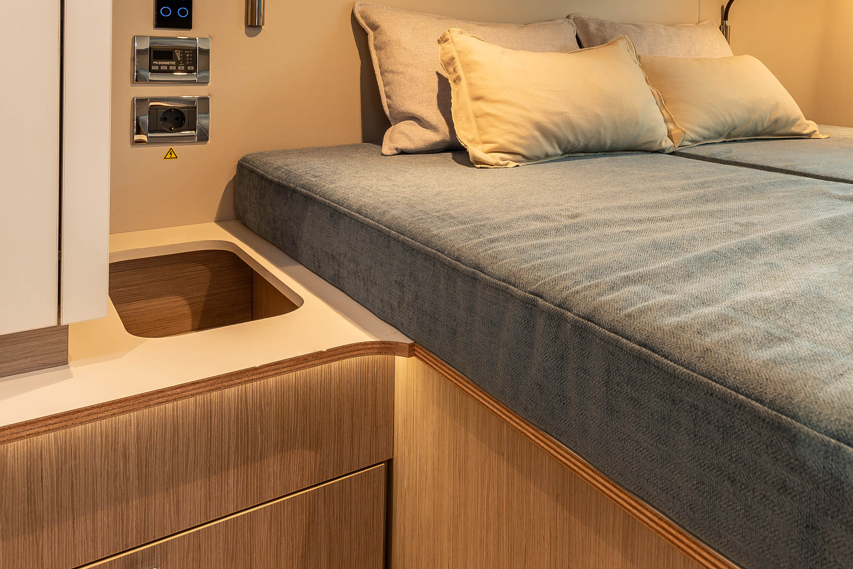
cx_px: 548
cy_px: 61
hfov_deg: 59.2
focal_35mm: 31
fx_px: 735
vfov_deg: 39.4
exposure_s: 1/2.5
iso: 100
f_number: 8
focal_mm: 14
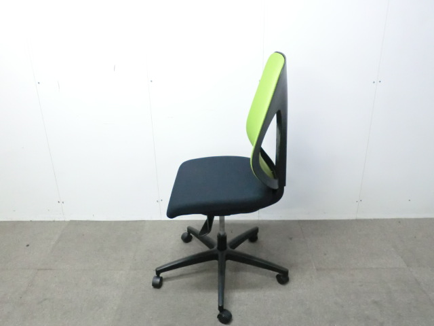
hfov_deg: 56.8
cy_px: 163
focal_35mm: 32
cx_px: 217
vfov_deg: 44.2
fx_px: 401
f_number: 3.5
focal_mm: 5.8
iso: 800
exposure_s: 1/30
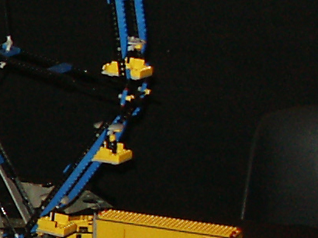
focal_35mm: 194
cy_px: 189
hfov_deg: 9.1
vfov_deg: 7.6
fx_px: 1781
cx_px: -455
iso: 200
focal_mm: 7.18
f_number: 3
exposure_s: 1/45
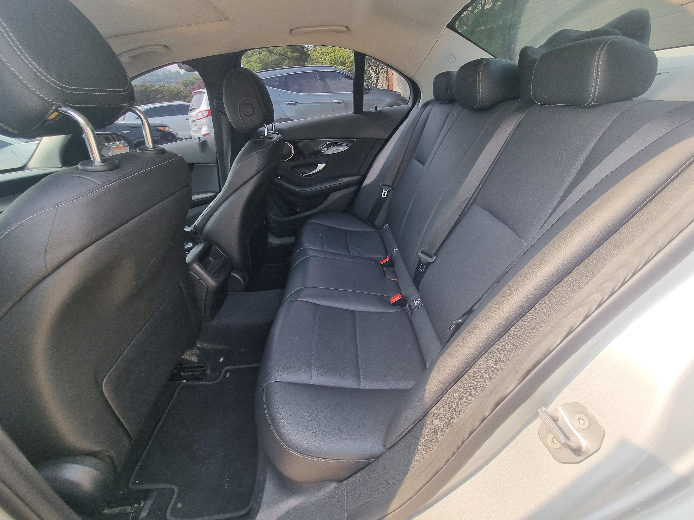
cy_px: 260
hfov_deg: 106.2
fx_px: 261
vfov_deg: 89.9
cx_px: 347
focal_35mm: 13
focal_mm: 2.2
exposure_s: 1/147
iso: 50
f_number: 2.2
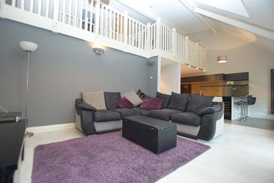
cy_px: 92
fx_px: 126
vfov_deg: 72.0
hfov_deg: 95.0
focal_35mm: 16
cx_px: 137
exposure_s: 1/40
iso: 1600
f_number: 3.5
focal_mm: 11
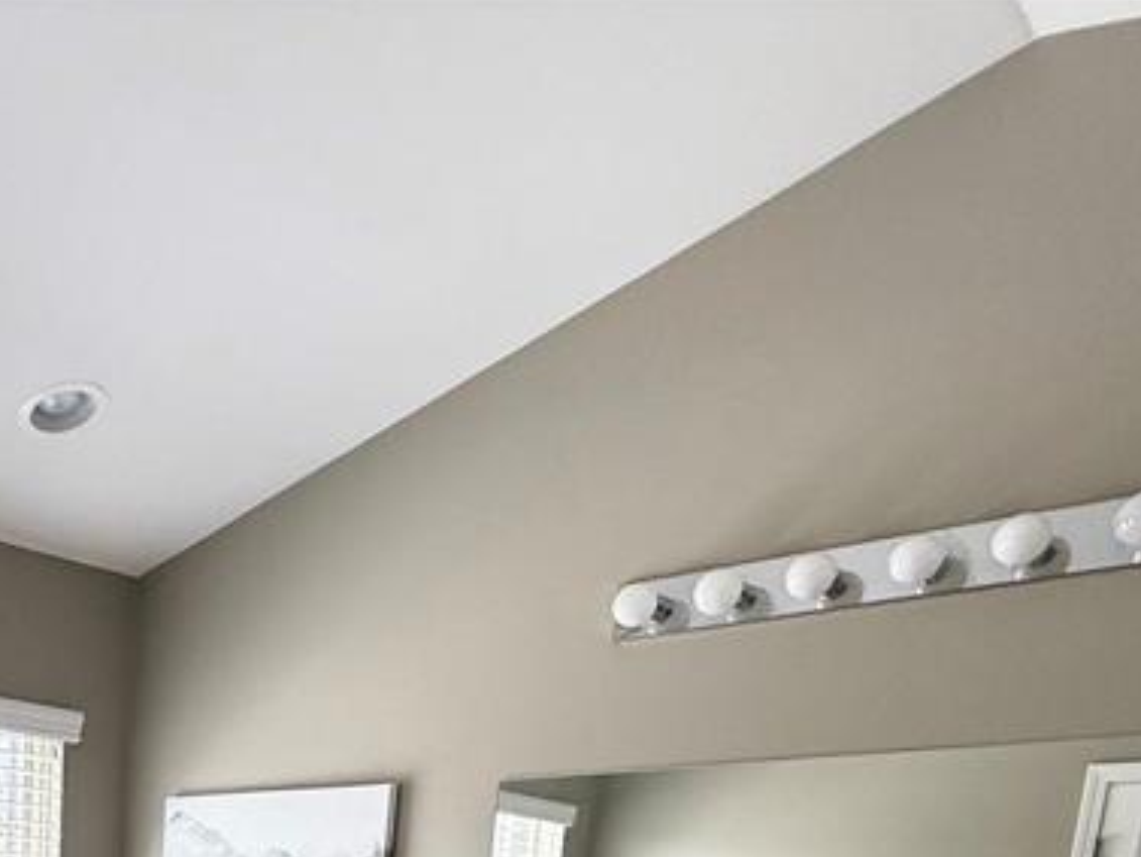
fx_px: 1253
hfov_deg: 42.1
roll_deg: -1.0
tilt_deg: -10.3
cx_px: -9
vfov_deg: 29.2
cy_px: 1157
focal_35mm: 38
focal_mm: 2.22
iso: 64
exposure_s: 1/214
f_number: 2.2
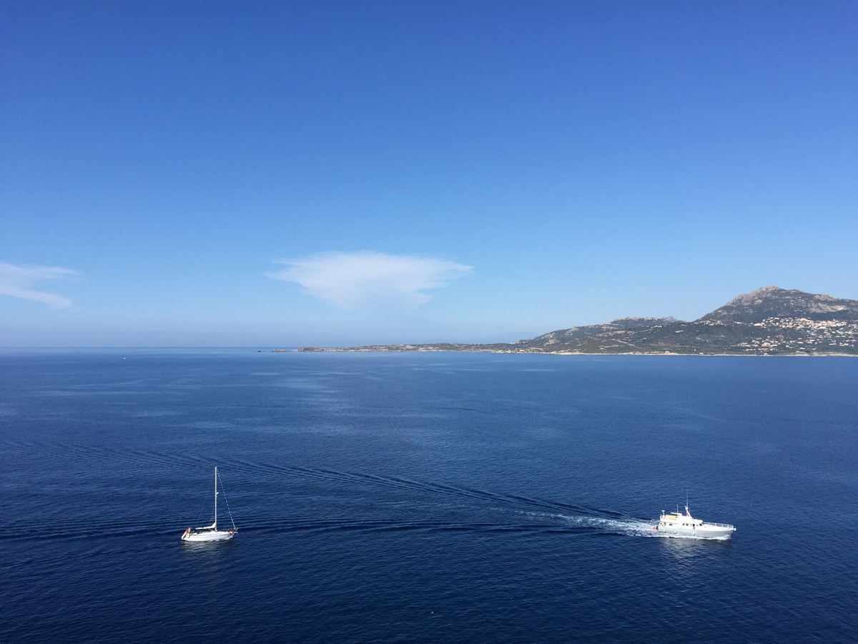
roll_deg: -1.3
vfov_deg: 48.2
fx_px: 719
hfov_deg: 61.7
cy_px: 322
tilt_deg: +1.3
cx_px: 429
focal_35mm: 29
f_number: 2.2
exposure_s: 1/2475
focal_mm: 4.15
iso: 32
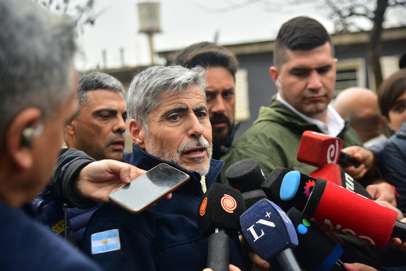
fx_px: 654
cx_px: 203
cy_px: 136
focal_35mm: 58
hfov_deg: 34.5
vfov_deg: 23.4
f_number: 4
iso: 400
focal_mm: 58
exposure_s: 1/1000
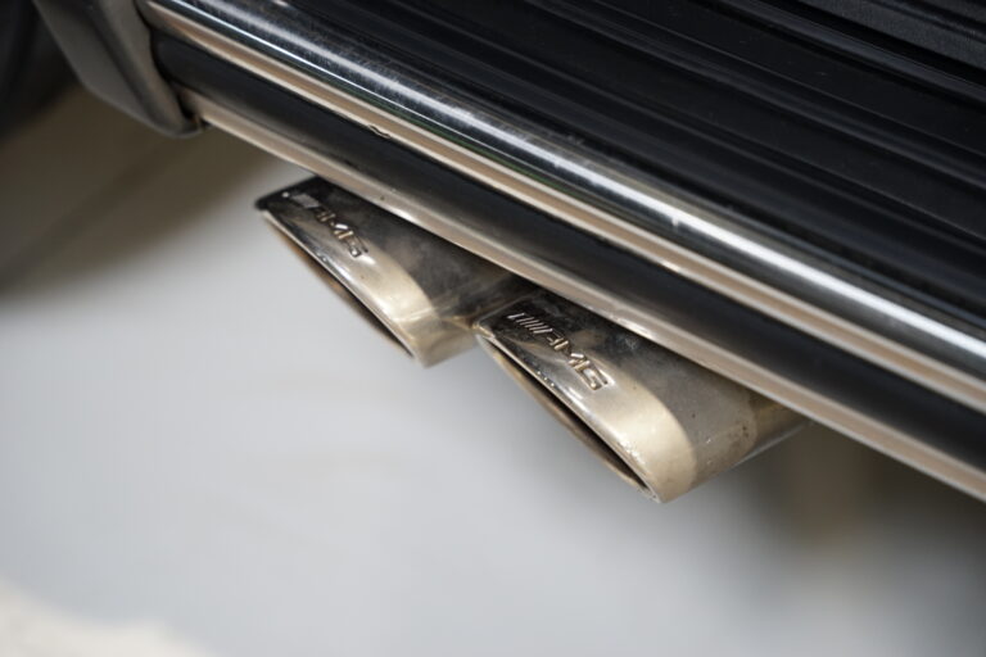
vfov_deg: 19.5
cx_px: 493
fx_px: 1917
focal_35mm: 70
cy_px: 328
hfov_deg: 28.8
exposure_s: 1/80
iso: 1000
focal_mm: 70
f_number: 2.8
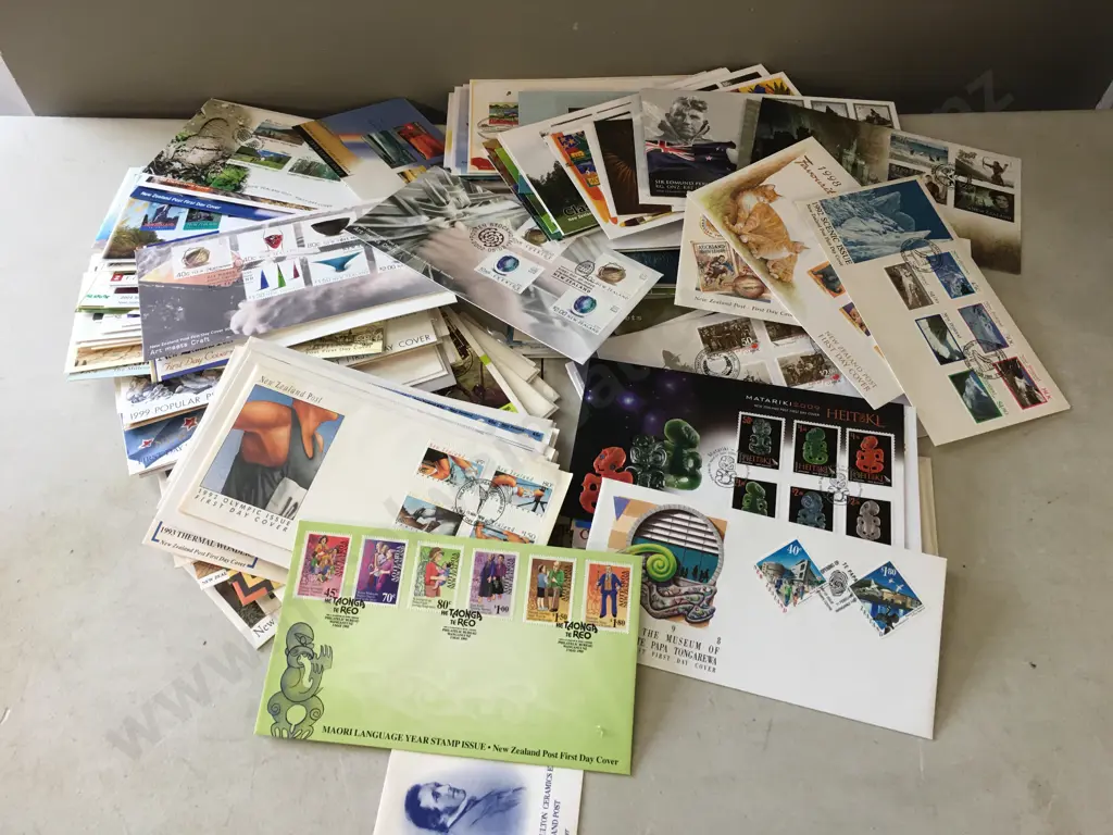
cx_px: 556
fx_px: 932
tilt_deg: -56.1
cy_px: 418
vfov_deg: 48.2
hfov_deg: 61.7
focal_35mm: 29
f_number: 2.2
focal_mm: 4.15
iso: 50
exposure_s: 1/33
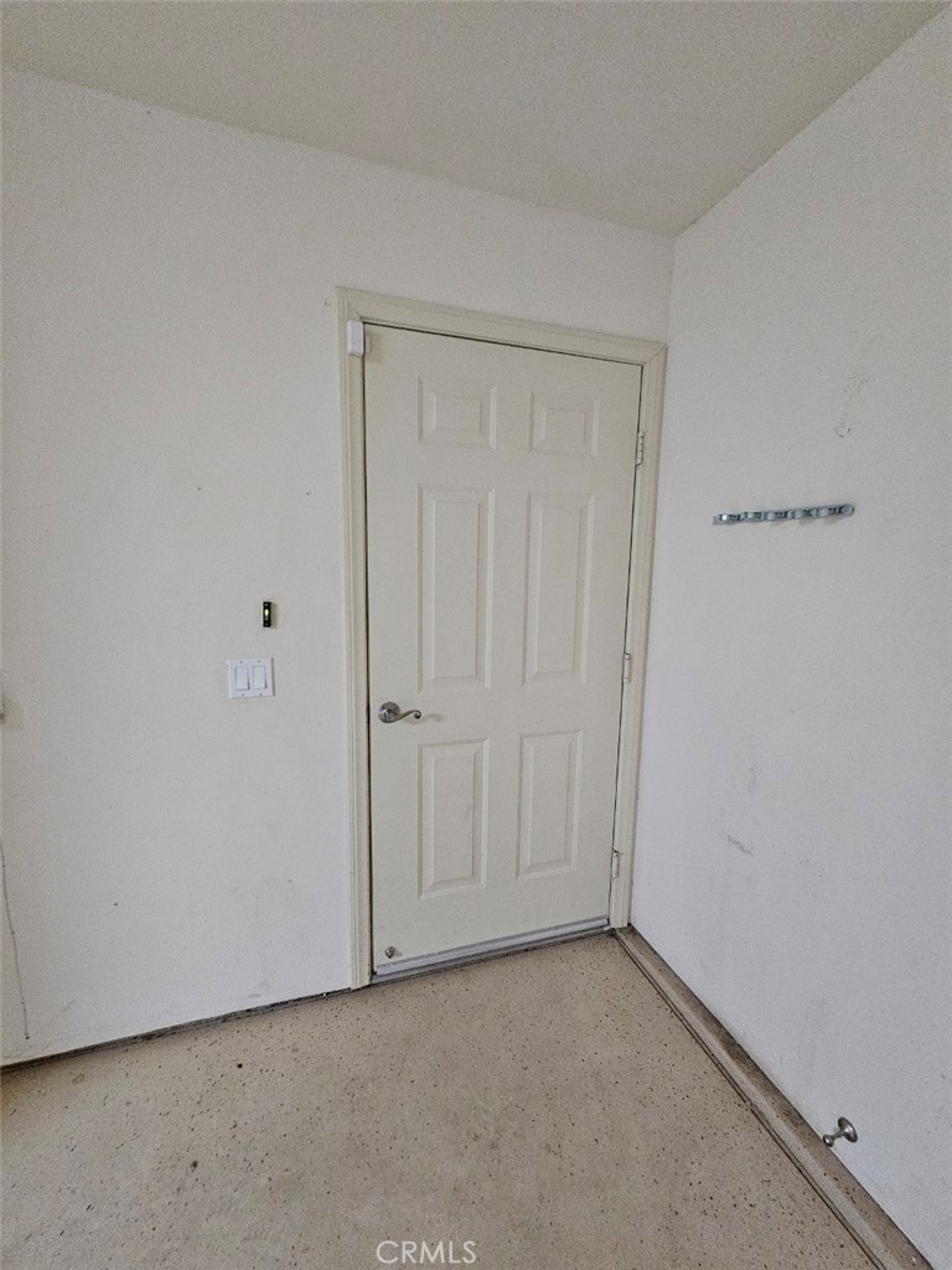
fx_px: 477
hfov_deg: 89.9
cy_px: 635
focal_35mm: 13
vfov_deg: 106.2
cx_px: 476
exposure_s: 1/24
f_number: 2.2
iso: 640
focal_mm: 2.2
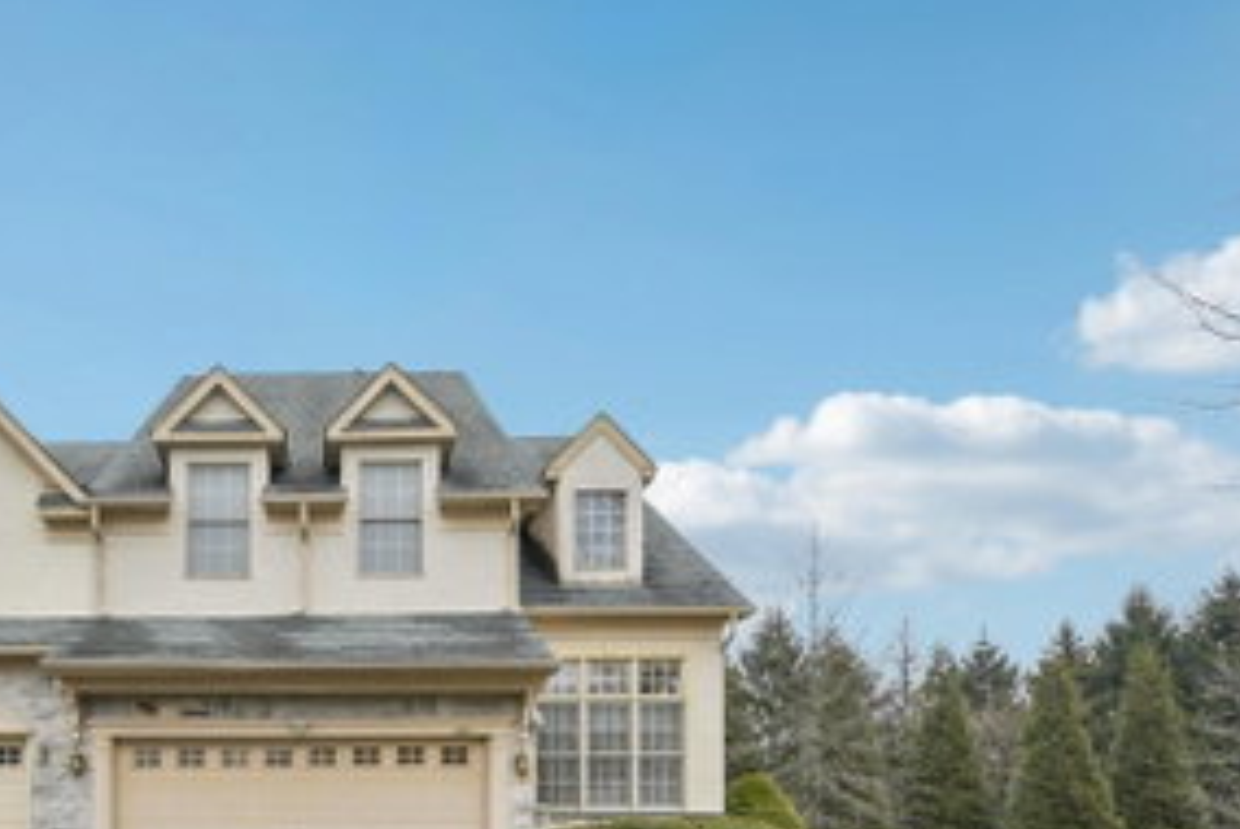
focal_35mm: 27
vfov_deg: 46.0
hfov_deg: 63.2
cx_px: 303
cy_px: 641
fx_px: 931
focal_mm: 16
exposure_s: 1/25
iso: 100
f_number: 8
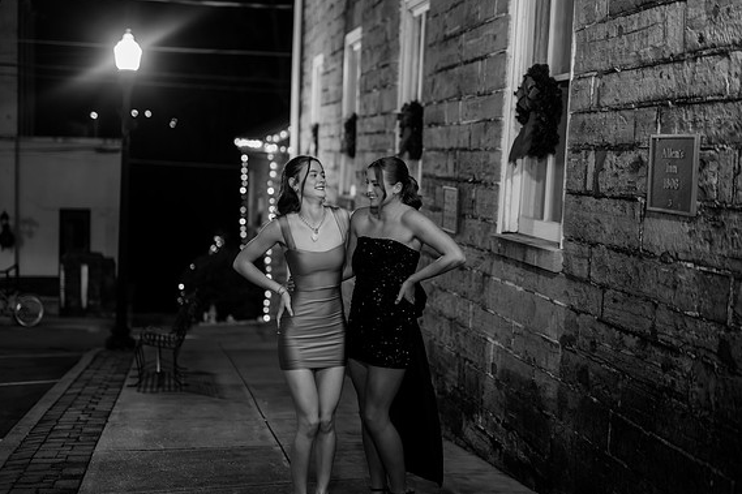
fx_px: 1051
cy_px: 244
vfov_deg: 26.5
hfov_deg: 38.9
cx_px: 365
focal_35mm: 51
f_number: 1.4
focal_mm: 50
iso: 2500
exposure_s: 1/200
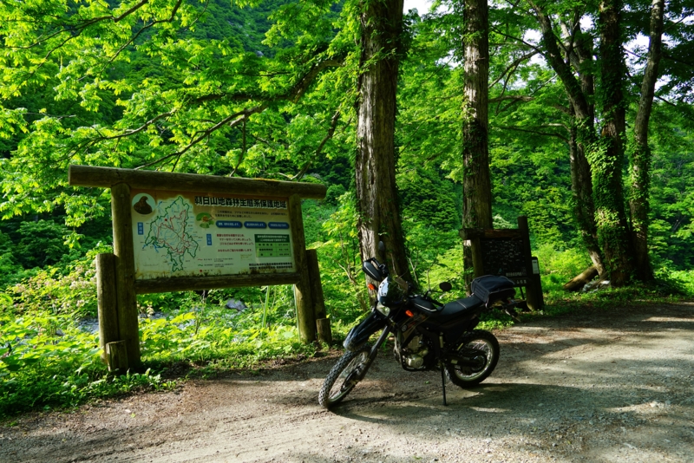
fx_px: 463
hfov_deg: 73.7
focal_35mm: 24
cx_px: 347
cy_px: 232
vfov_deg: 53.2
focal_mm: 24
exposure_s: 1/60
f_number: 4.5
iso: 100
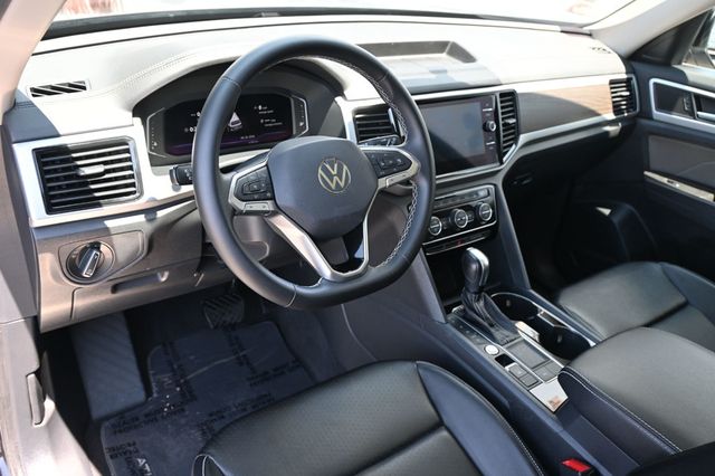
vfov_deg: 43.6
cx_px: 358
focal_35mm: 30
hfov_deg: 62.0
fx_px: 596
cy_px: 238
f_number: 3.8
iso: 450
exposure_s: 1/125
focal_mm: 20
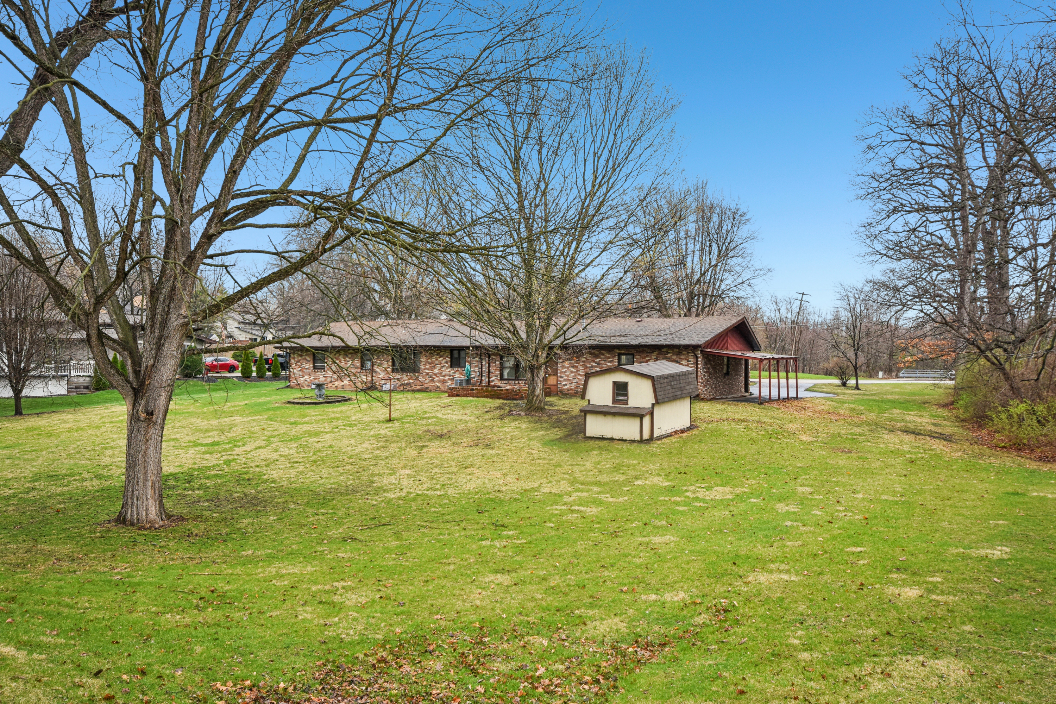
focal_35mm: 30
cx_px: 528
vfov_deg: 43.6
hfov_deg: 61.9
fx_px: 880
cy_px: 352
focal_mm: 20
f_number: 8
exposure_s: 1/100
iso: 400
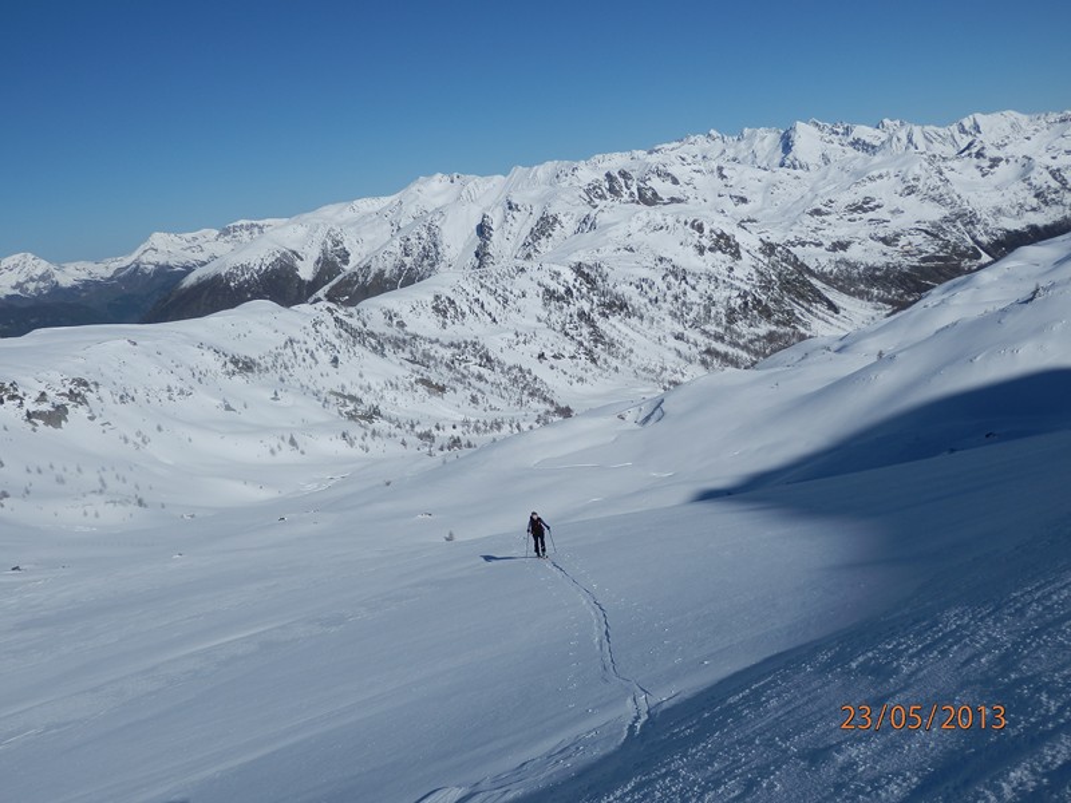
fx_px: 1021
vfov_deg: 42.9
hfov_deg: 55.4
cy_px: 402
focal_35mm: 33
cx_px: 536
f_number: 9.7
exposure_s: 1/400
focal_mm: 6
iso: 80
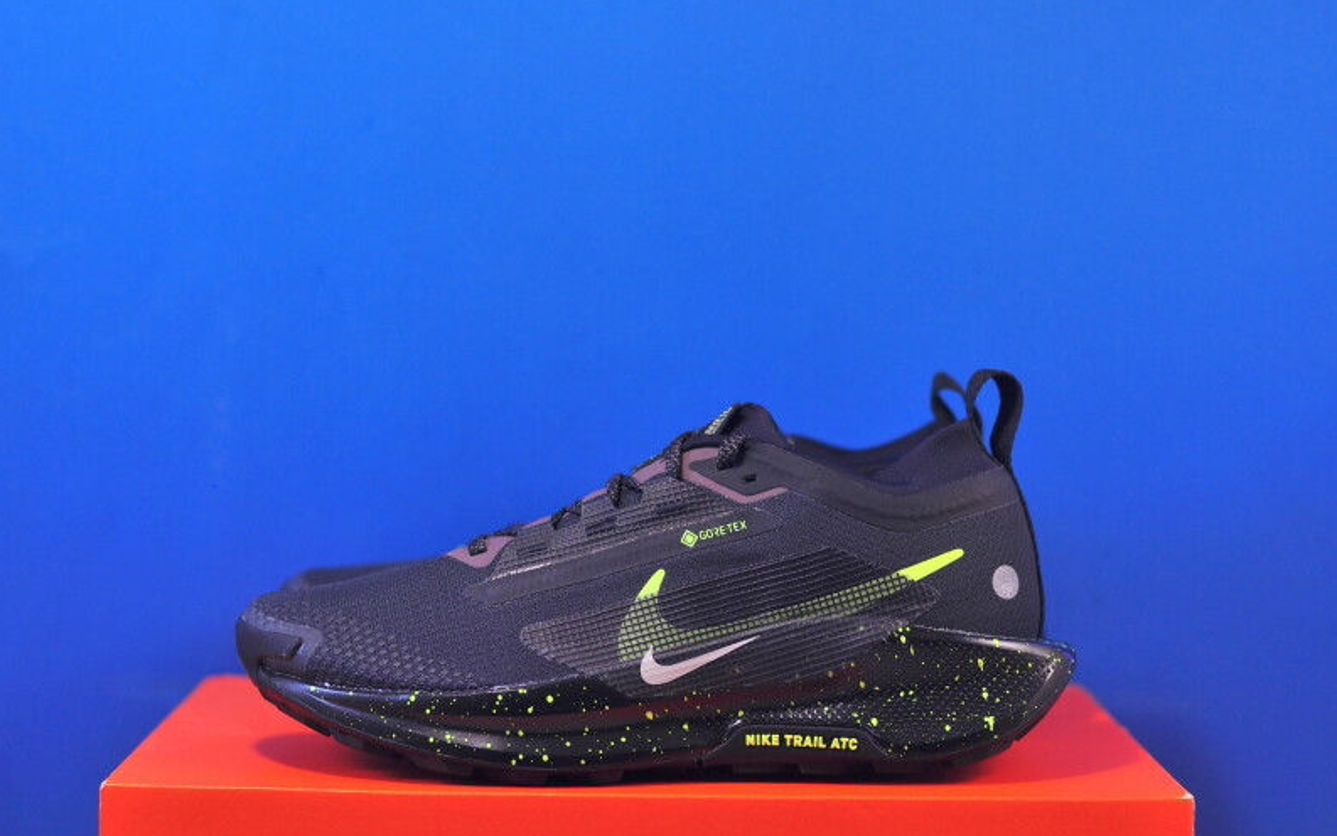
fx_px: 2806
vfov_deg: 16.9
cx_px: 664
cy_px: 415
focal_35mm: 77
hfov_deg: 26.8
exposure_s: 1/320
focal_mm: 50
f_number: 2.5
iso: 250
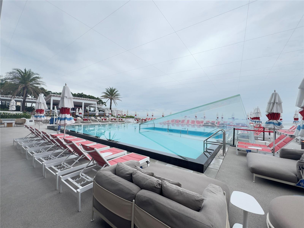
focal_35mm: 14
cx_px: 152
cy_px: 114
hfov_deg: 102.1
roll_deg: -1.4
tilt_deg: +0.4
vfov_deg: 85.7
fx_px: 123
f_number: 2.2
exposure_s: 1/479
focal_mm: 2.22
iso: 40
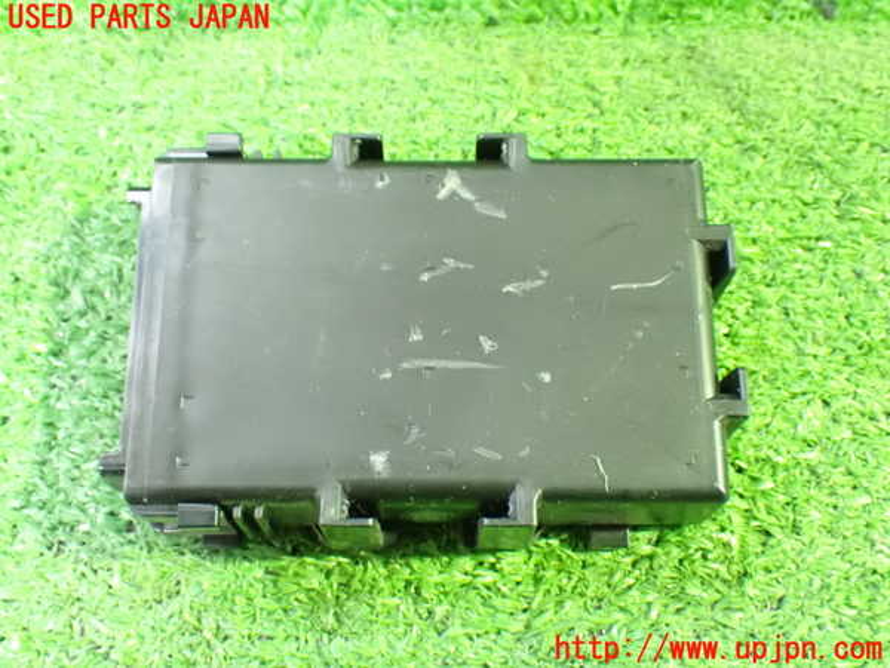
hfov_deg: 42.9
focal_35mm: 44
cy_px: 334
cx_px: 445
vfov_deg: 32.9
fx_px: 1131
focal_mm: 7.84
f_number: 2.9
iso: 1600
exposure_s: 1/15
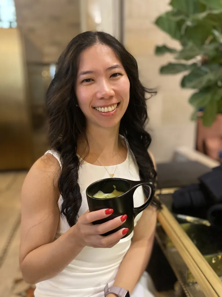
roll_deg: +1.5
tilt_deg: -13.7
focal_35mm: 26
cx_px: 111
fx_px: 222
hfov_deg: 53.1
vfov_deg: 67.3
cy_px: 148
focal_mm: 4.25
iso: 800
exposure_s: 1/30
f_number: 1.8
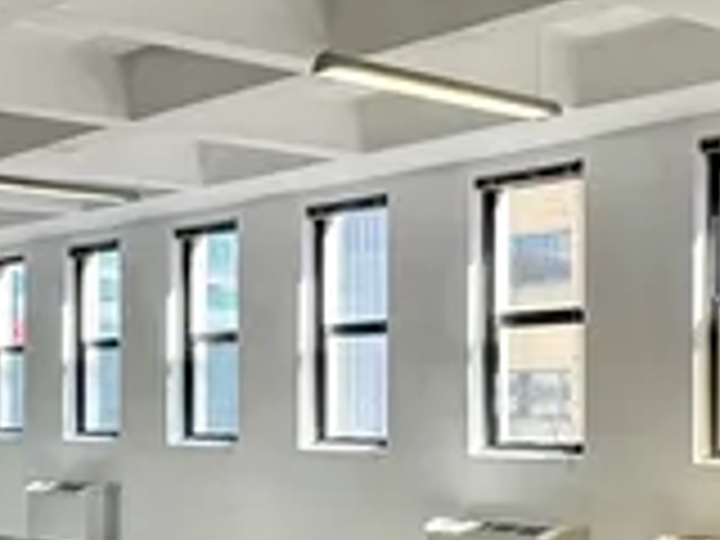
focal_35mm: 70
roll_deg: -0.6
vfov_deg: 20.8
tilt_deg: -0.6
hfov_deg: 27.7
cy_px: 410
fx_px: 1456
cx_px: 292
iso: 50
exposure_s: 1/100
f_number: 2.2
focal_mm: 2.22
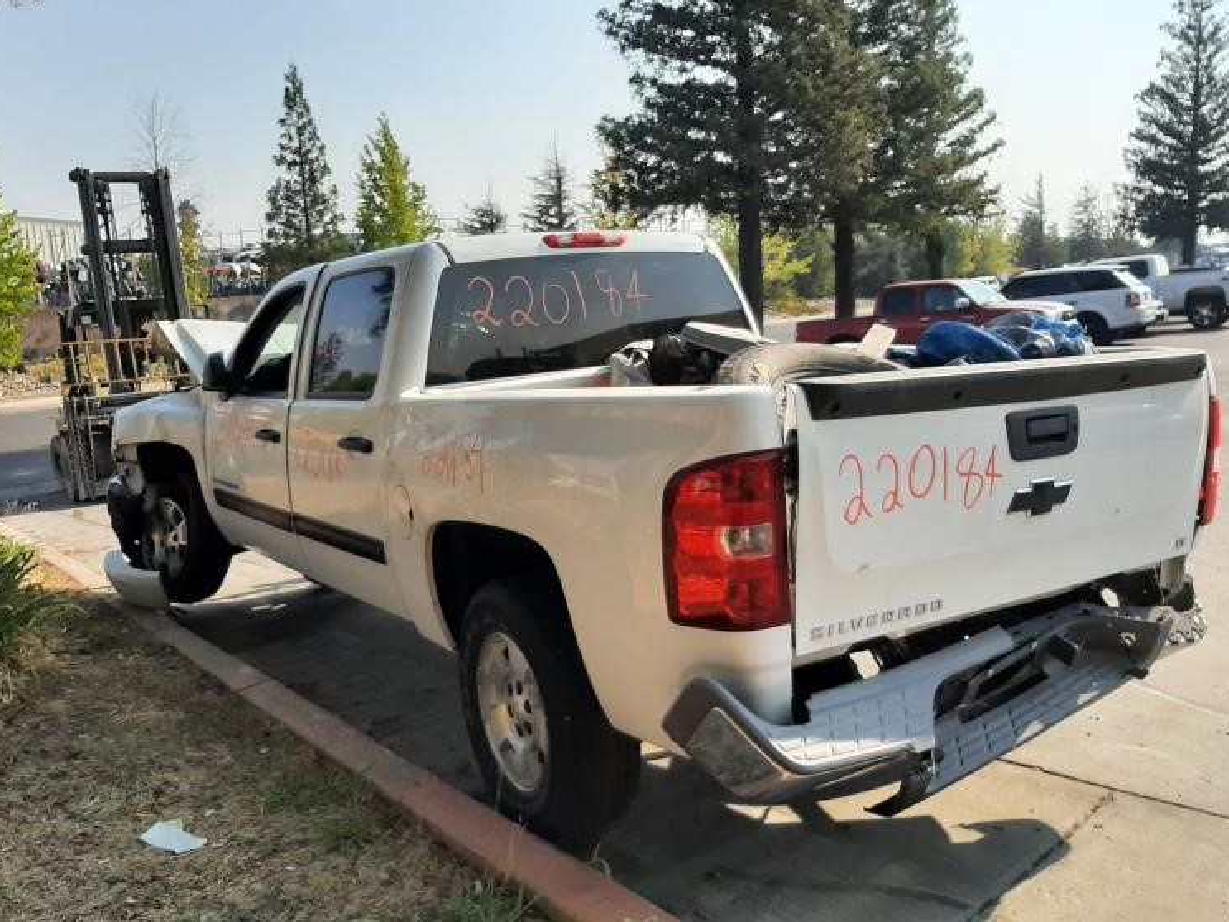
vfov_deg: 49.7
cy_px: 467
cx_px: 574
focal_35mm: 28
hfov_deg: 63.4
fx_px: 994
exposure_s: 1/1934
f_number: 1.7
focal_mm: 3.93
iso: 40
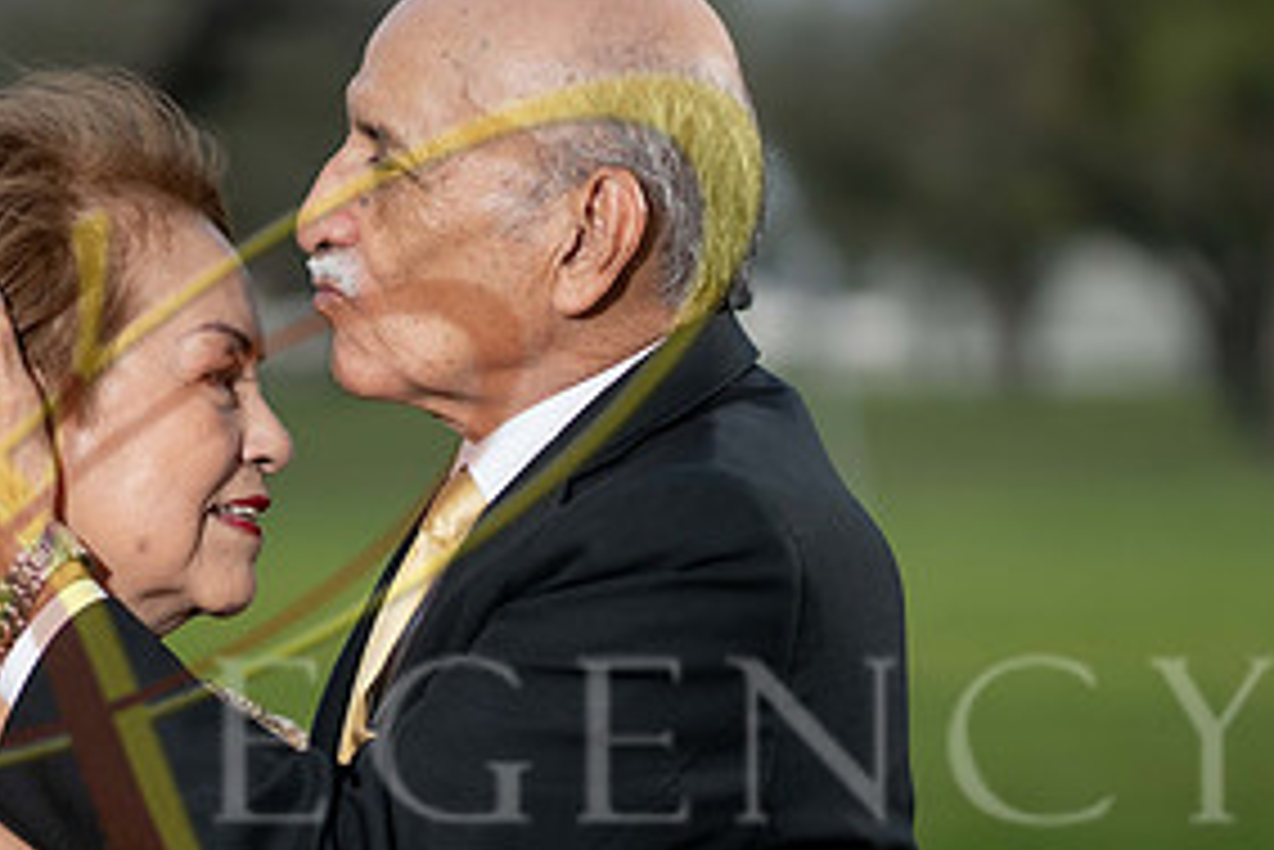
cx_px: 405
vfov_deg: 7.9
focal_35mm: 174
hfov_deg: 11.8
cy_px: 645
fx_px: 6161
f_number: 2.2
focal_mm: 85
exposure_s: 1/1600
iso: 200
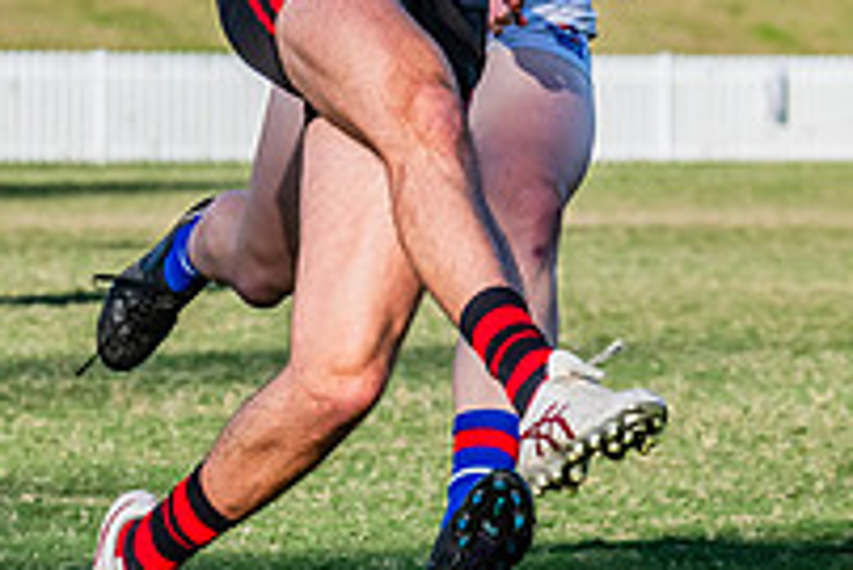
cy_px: 51
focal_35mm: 543
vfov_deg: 2.5
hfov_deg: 3.8
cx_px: 458
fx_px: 12875
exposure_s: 1/1600
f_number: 9
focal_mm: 170
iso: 800
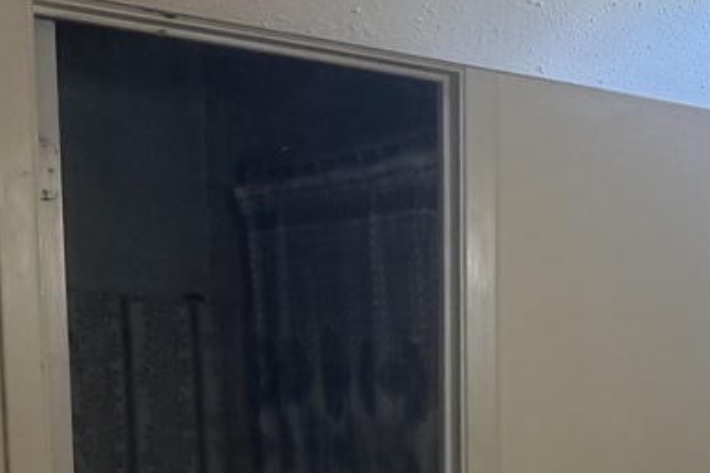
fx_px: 1834
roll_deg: -2.3
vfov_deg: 13.6
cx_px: 1156
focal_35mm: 93
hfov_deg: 18.6
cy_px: 768
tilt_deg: -7.9
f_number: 1.78
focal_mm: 6.76
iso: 200
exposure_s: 1/120
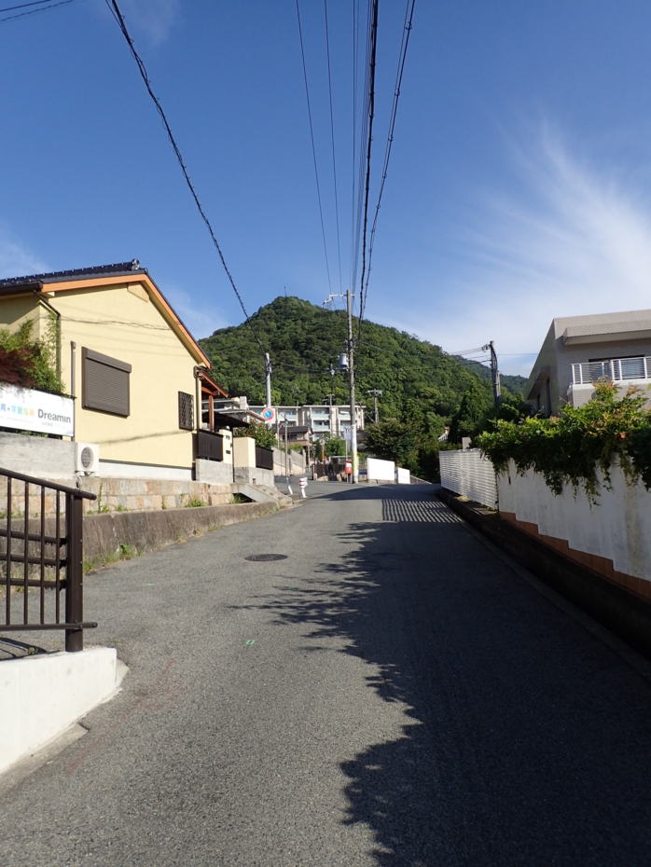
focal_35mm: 25
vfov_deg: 69.4
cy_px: 434
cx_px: 326
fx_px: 627
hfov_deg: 54.9
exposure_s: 1/160
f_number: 8
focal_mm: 4.5
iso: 100
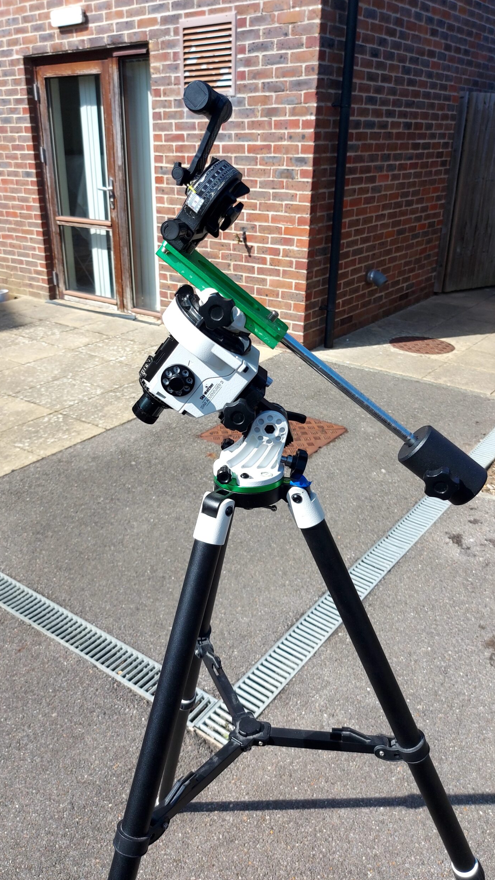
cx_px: 219
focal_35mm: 27
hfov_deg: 42.8
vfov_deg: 69.8
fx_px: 630
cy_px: 428
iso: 32
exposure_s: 1/732
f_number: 1.8
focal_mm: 5.23
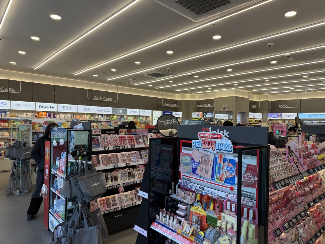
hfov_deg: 71.6
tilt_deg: +0.3
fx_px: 225
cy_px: 122
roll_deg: -0.1
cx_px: 162
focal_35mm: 24
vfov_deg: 56.8
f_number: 1.78
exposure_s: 1/245
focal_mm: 6.76
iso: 80
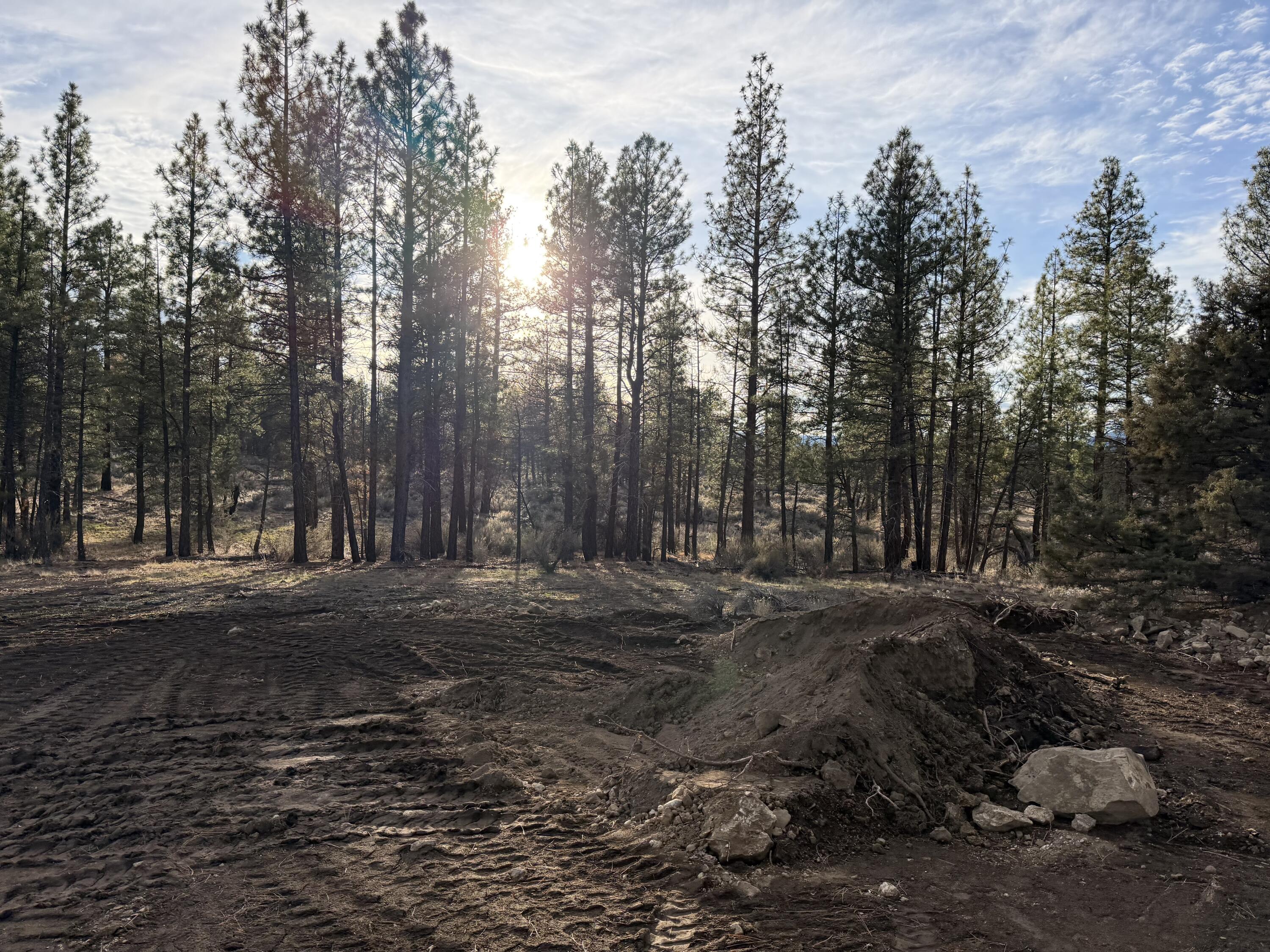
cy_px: 476
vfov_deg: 56.8
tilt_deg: +1.4
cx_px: 635
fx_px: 881
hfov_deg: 71.6
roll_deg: +1.1
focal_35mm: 24
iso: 100
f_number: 1.78
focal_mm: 6.76
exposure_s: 1/2703
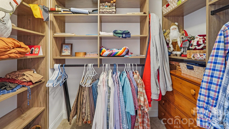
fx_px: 97
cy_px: 52
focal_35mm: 16
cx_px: 113
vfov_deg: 66.5
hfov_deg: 99.4
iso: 400
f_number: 8
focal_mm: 10
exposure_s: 1
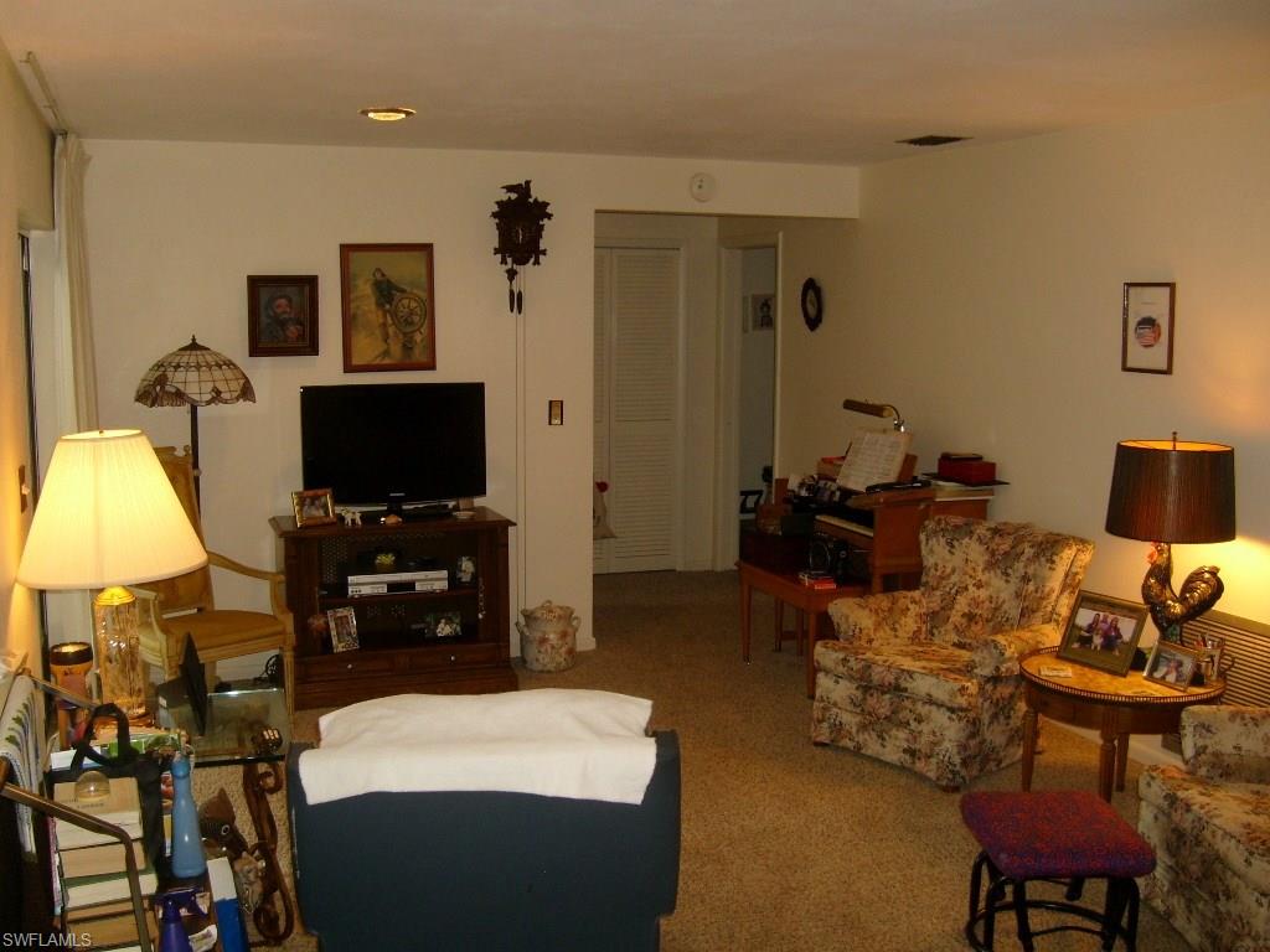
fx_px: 1284
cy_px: 476
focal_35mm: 35
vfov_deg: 40.7
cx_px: 635
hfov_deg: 52.6
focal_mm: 5.8
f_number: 2.8
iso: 100
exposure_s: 1/45
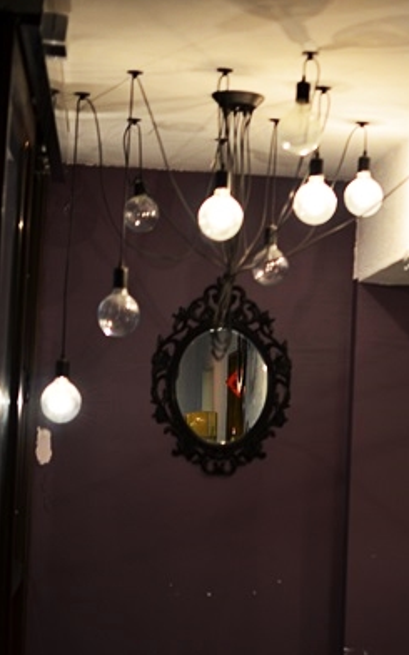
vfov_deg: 25.3
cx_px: 464
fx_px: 1458
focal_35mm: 82
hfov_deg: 15.5
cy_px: 330
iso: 140
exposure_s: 1/30
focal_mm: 35
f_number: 2
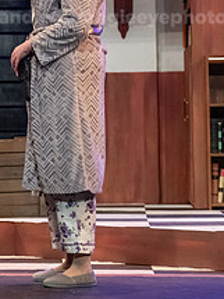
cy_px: 47
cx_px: -156
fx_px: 2064
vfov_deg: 8.3
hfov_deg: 6.1
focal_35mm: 239
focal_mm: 92
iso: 4000
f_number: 3.2
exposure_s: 1/200
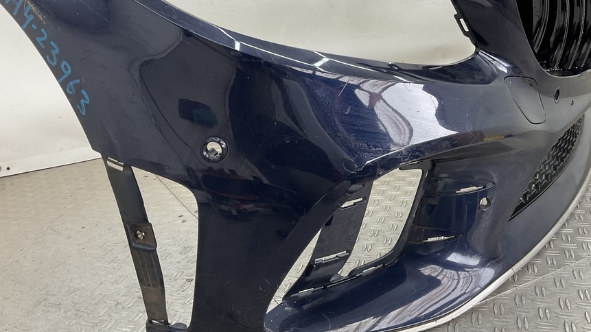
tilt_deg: -19.2
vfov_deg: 32.0
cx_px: 321
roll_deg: +2.4
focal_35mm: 37
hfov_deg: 53.9
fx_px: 580
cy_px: 155
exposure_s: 1/120
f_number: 1.8
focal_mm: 3
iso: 40
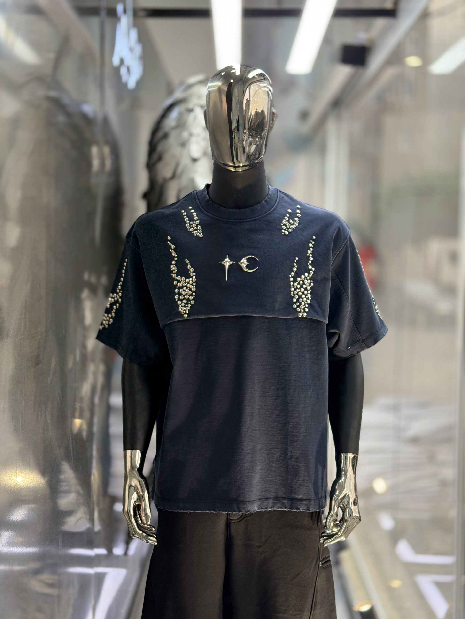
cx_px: 232
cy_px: 310
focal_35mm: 48
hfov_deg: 30.3
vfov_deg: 39.7
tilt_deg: -2.9
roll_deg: -0.7
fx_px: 860
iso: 80
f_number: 1.78
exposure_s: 1/100
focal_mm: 6.76
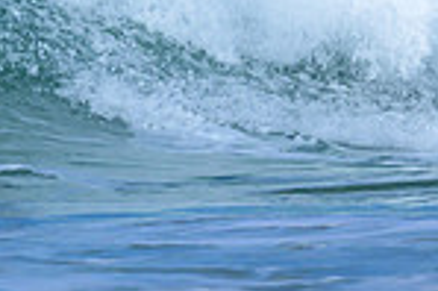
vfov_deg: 0.3
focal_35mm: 4292
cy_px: -258
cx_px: -78
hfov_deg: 0.5
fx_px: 52161
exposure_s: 1/2000
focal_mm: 800
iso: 280
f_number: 6.3
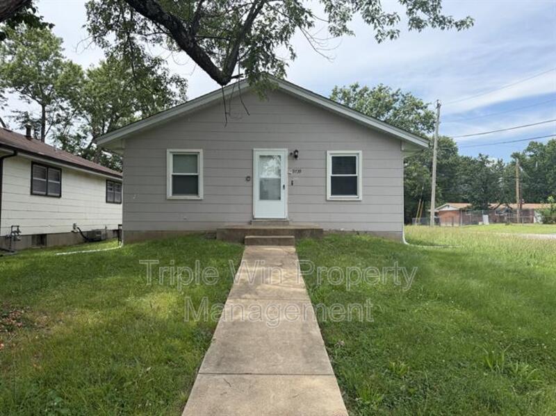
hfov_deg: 71.6
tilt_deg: +1.5
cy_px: 208
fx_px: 385
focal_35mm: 24
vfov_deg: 56.8
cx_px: 278
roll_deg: -0.3
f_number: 1.78
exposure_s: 1/3279
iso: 100
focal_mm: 6.76
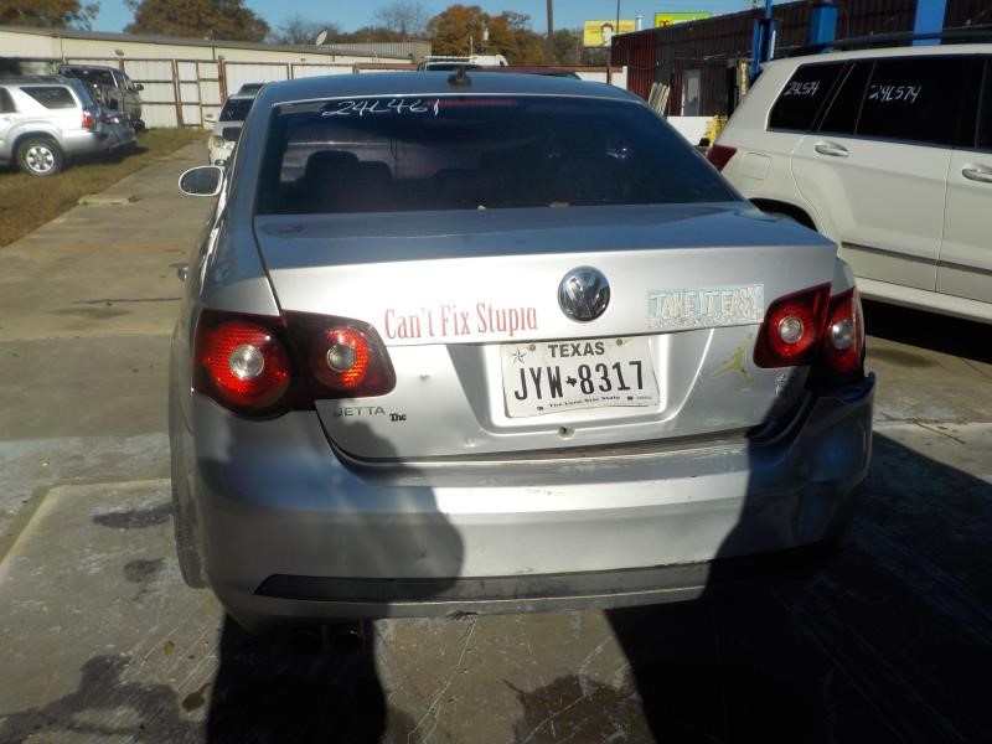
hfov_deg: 60.0
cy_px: 372
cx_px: 496
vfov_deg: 46.8
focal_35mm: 30
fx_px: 860
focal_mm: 4.1
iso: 125
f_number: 6.6
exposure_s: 1/800
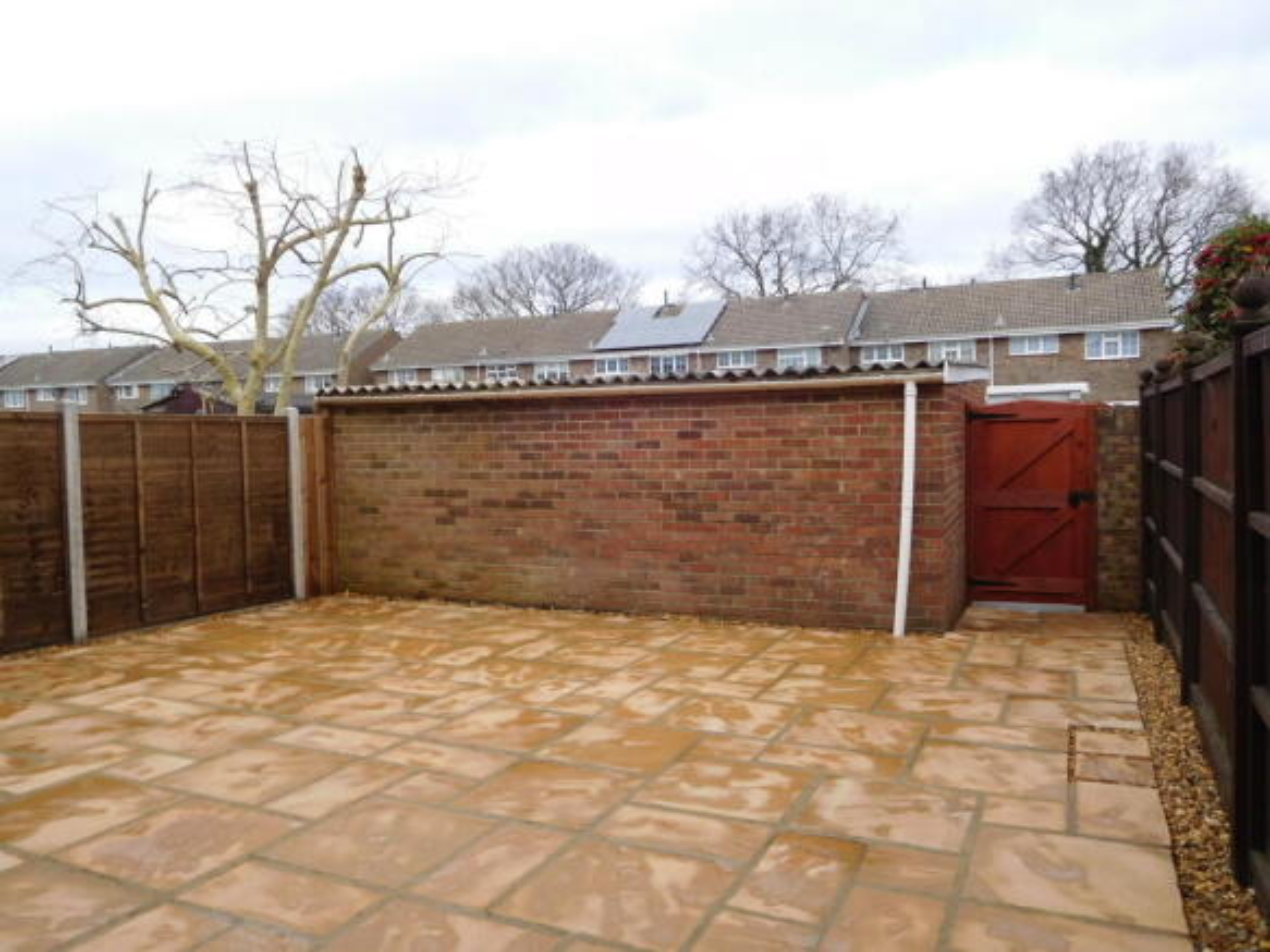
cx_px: 635
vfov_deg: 54.9
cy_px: 476
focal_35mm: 25
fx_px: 917
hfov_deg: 69.4
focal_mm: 4.5
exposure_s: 1/200
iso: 125
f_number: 3.4
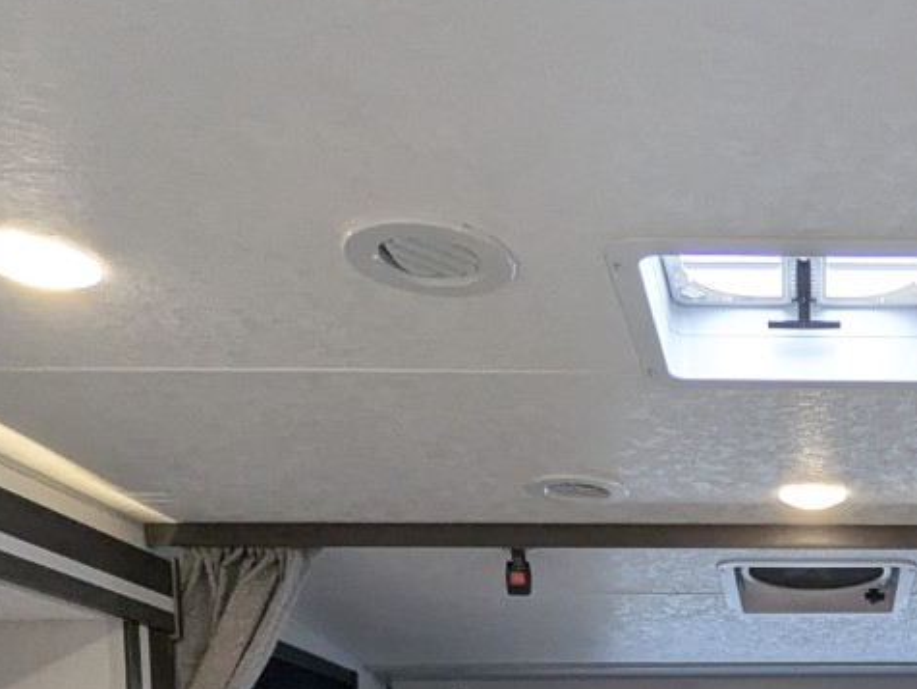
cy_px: 955
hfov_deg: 37.5
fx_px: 1246
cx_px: 841
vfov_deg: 25.4
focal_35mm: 47
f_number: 2.2
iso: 198
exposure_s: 1/126
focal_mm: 2.35
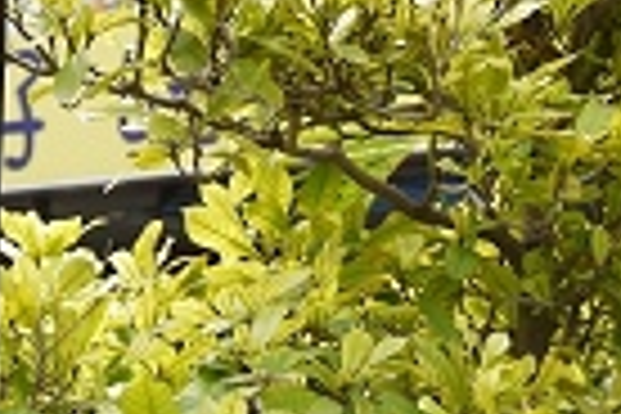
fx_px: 2329
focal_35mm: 135
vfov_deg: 9.6
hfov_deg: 14.9
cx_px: -9
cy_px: 760
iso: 100
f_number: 2.5
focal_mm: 14
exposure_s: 1/400
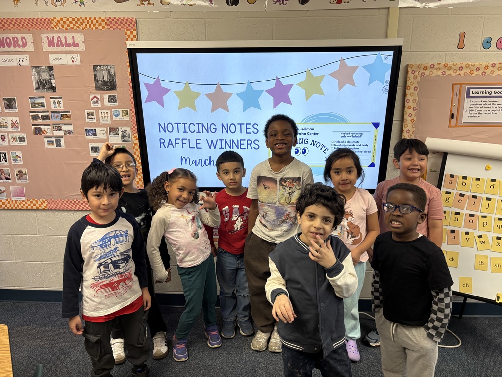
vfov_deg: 53.1
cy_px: 188
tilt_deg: -12.3
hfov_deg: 67.3
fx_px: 377
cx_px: 251
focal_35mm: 26
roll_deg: +0.9
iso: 125
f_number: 1.6
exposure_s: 1/120
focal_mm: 5.96
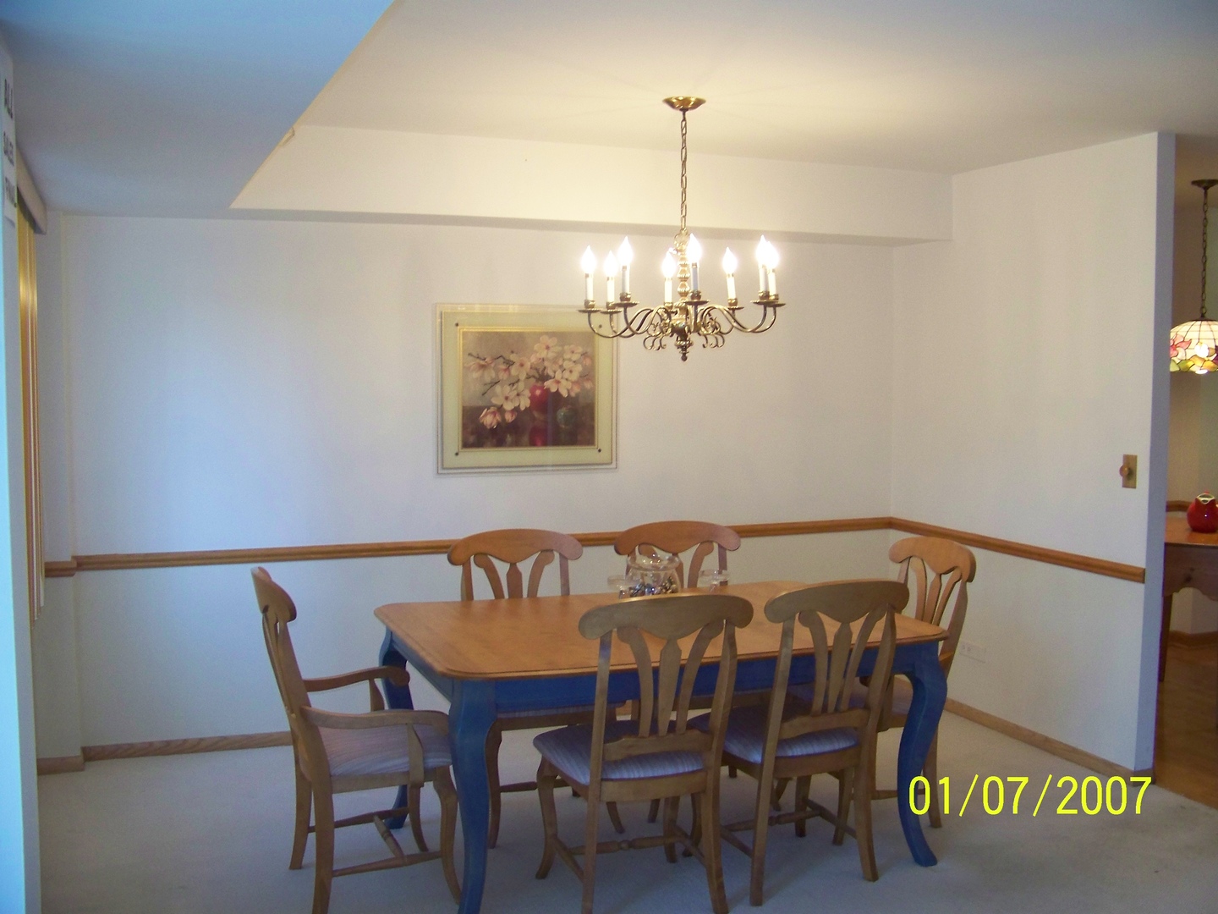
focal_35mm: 36
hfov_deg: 51.4
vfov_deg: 39.7
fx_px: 1267
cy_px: 457
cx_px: 609
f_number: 2.8
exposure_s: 1/30
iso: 200
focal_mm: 5.85
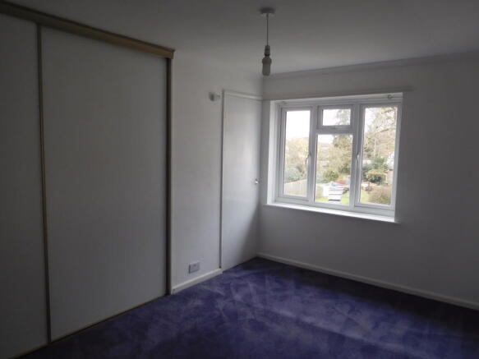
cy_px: 180
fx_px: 346
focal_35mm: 25
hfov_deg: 69.4
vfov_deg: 54.9
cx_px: 240
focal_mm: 4.5
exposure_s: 1/50
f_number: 3.4
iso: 125
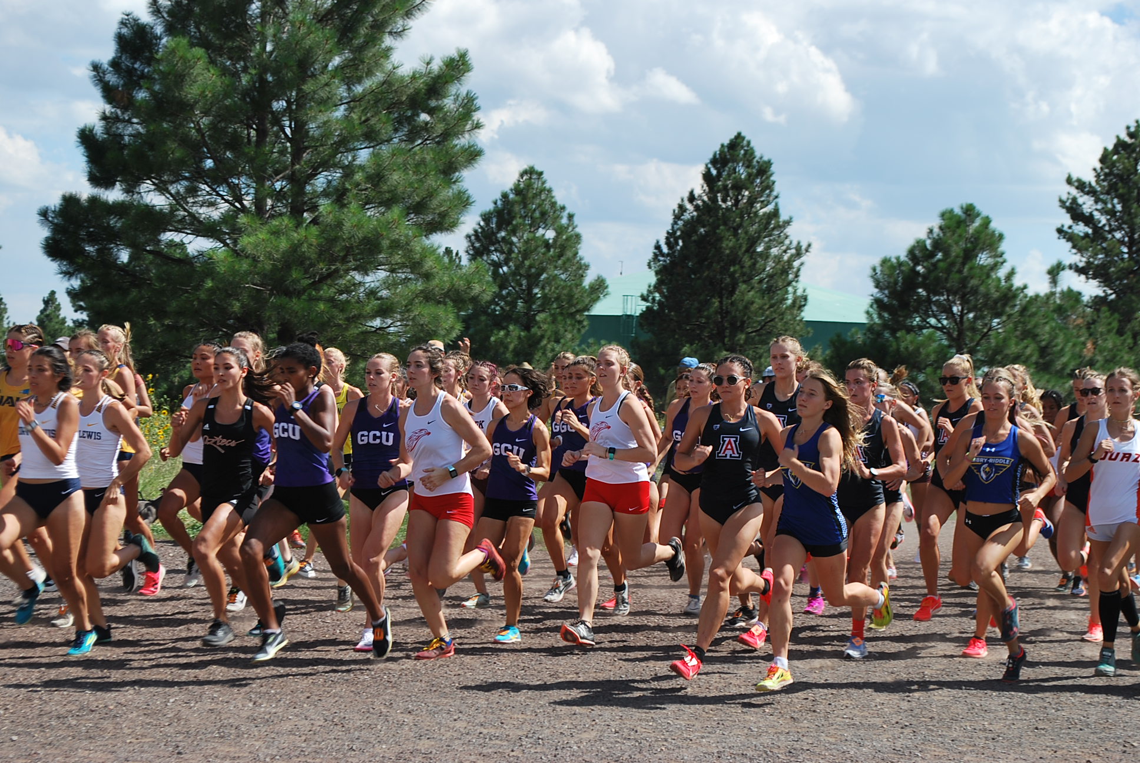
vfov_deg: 16.6
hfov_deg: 24.6
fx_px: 2616
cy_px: 382
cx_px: 570
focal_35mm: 82
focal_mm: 55
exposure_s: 1/250
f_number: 8
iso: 100
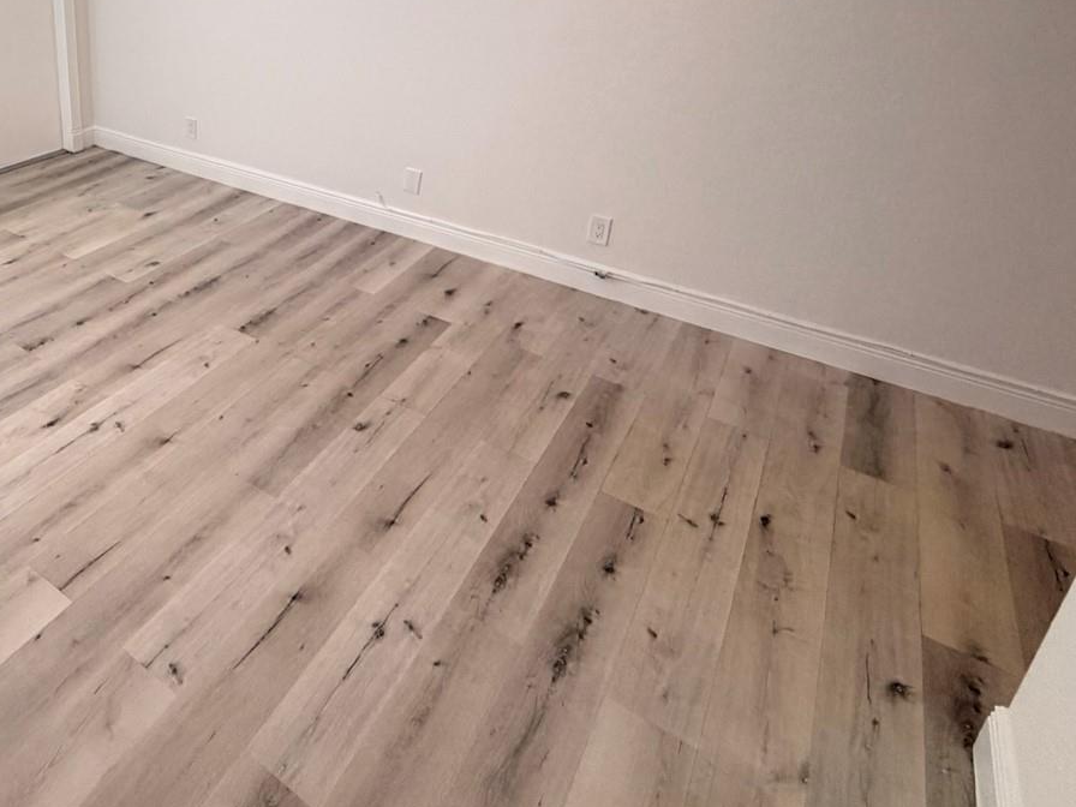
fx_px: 777
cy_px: 168
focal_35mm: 25
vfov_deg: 51.6
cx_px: 221
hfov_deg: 63.6
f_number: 2.2
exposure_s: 1/120
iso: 250
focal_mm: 2.22
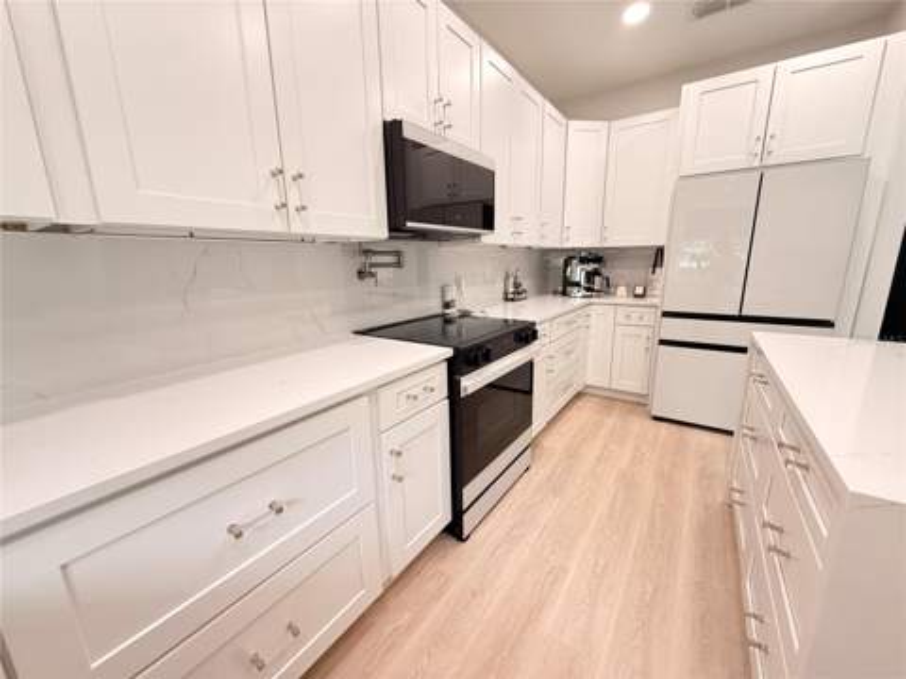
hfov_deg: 102.1
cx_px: 453
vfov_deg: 85.7
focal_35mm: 14
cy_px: 340
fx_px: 366
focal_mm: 2.22
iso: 400
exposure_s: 1/91
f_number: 2.2
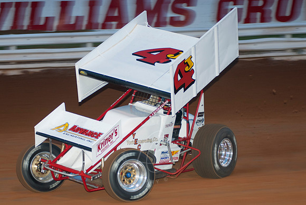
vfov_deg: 9.7
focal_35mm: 142
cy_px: 102
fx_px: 1212
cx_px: 153
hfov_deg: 14.4
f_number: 3.2
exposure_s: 1/320
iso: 250
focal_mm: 95
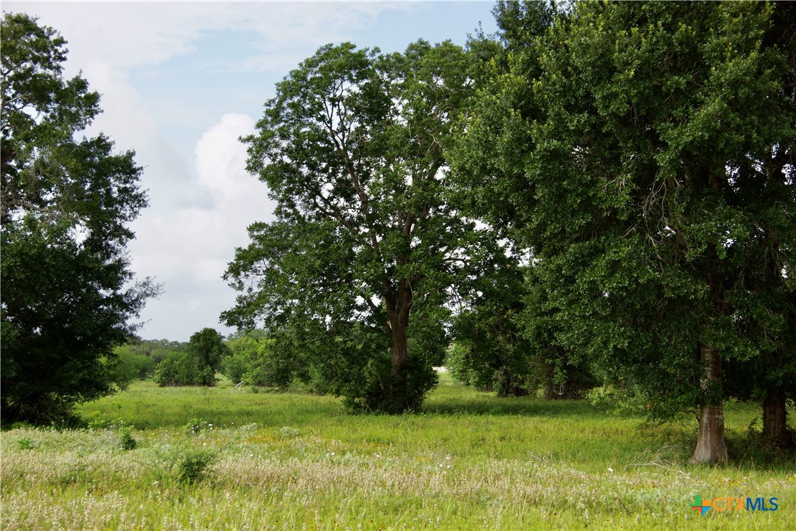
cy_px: 266
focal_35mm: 82
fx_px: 1824
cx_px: 398
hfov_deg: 24.6
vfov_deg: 16.6
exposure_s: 1/250
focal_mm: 55
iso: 100
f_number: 6.3
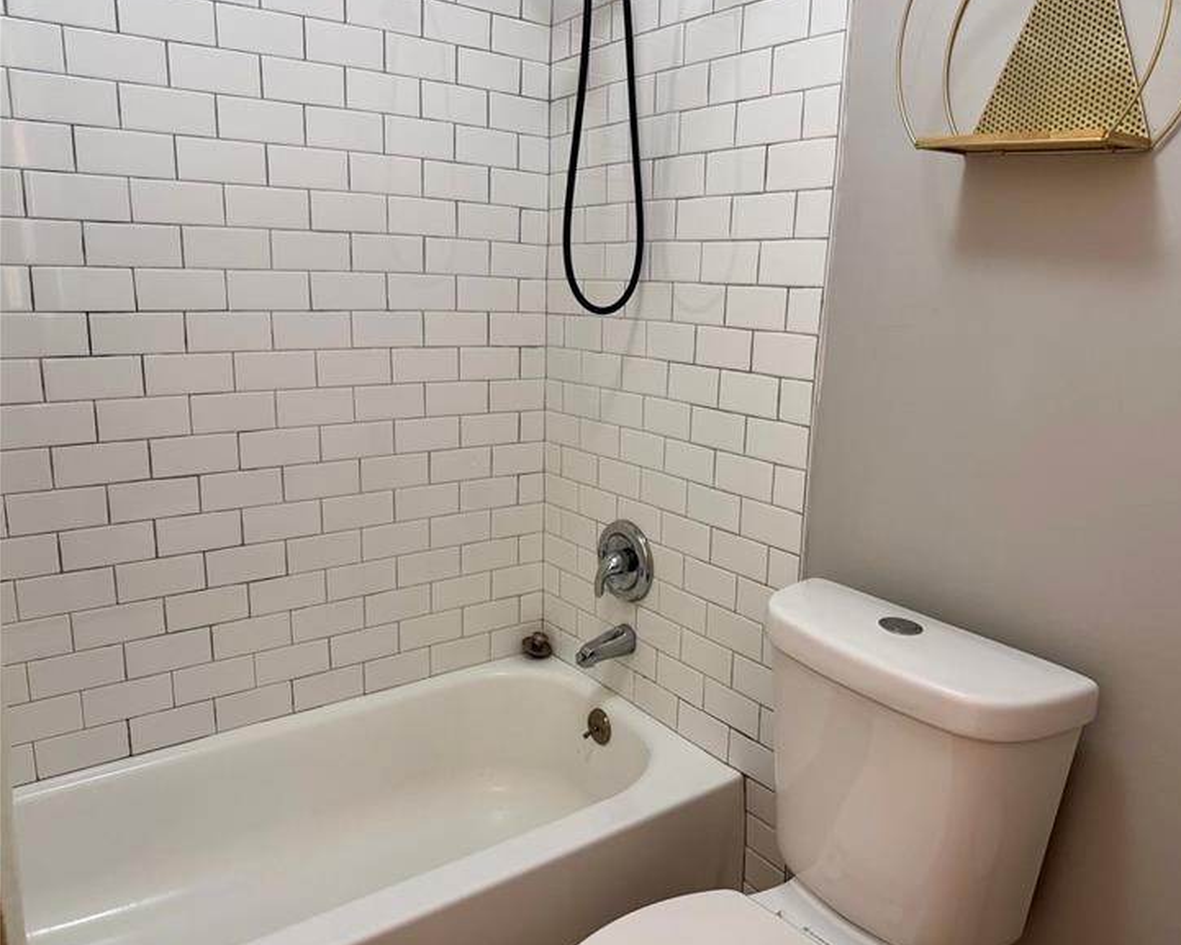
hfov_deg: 65.8
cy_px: 472
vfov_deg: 54.9
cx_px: 654
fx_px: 909
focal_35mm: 26
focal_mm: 6.76
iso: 200
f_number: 1.78
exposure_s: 1/60
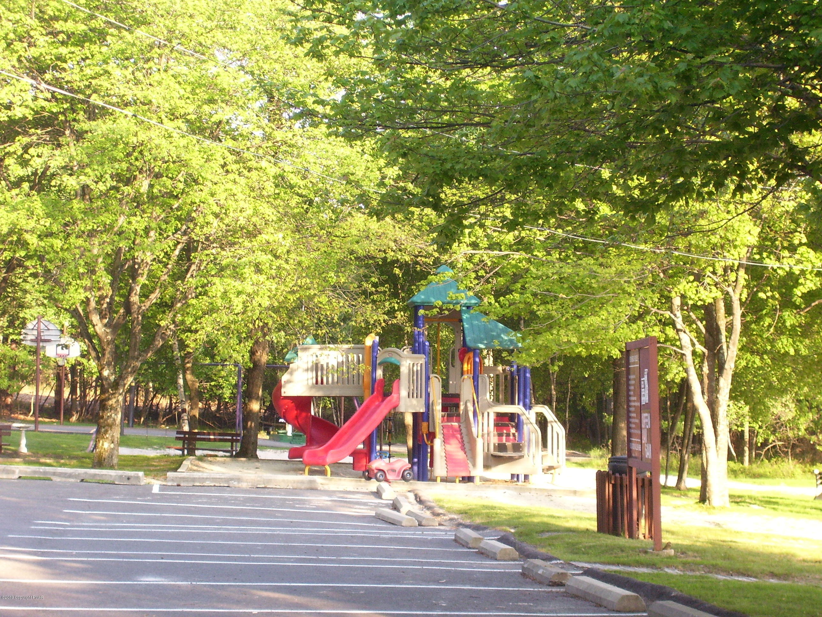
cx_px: 411
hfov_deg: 19.3
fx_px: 2422
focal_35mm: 102
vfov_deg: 14.5
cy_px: 308
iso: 125
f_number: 4.6
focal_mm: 16.8
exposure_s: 1/90
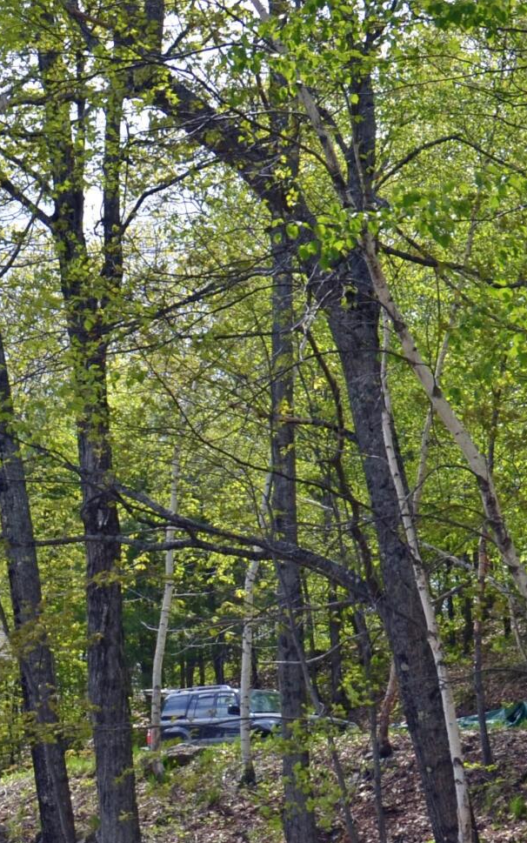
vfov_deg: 23.4
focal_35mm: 85
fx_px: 1952
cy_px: 822
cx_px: -27
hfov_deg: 15.0
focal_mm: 18
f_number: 7.1
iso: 100
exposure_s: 1/250
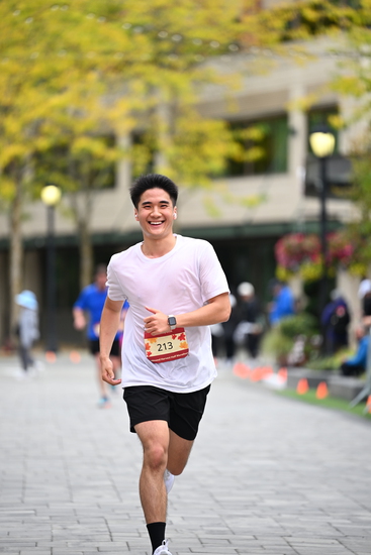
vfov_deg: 11.1
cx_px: 186
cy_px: 278
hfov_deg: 7.4
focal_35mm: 185
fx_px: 2858
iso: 640
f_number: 2.8
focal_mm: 185
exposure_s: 1/2000
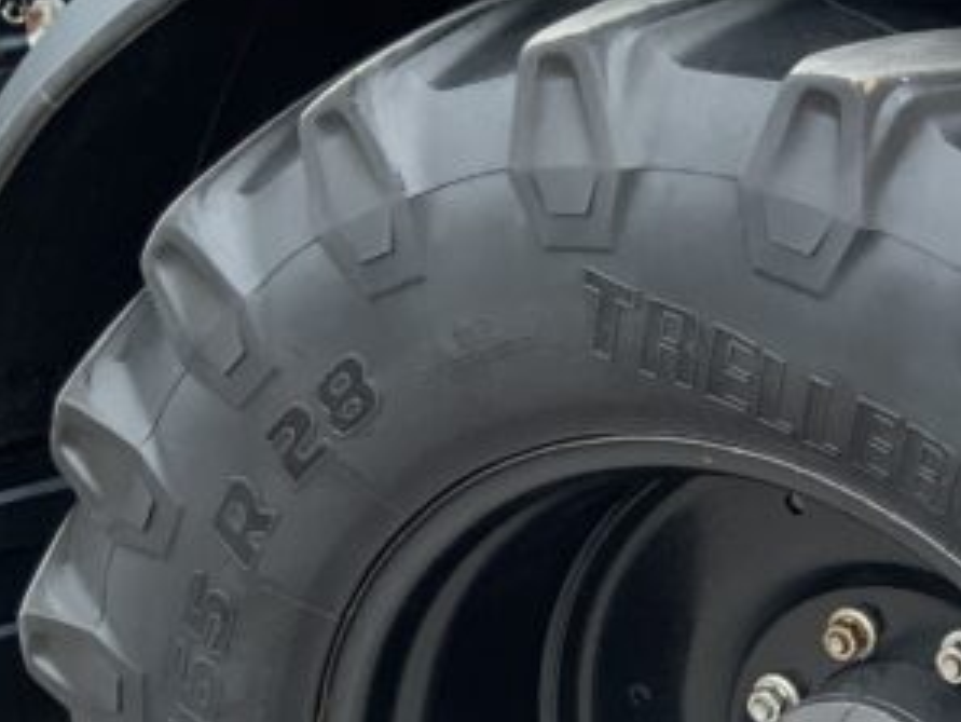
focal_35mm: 100
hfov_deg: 18.7
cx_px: 1126
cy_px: 751
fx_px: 2777
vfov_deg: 14.5
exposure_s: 1/194
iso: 16
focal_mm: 3
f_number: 1.8
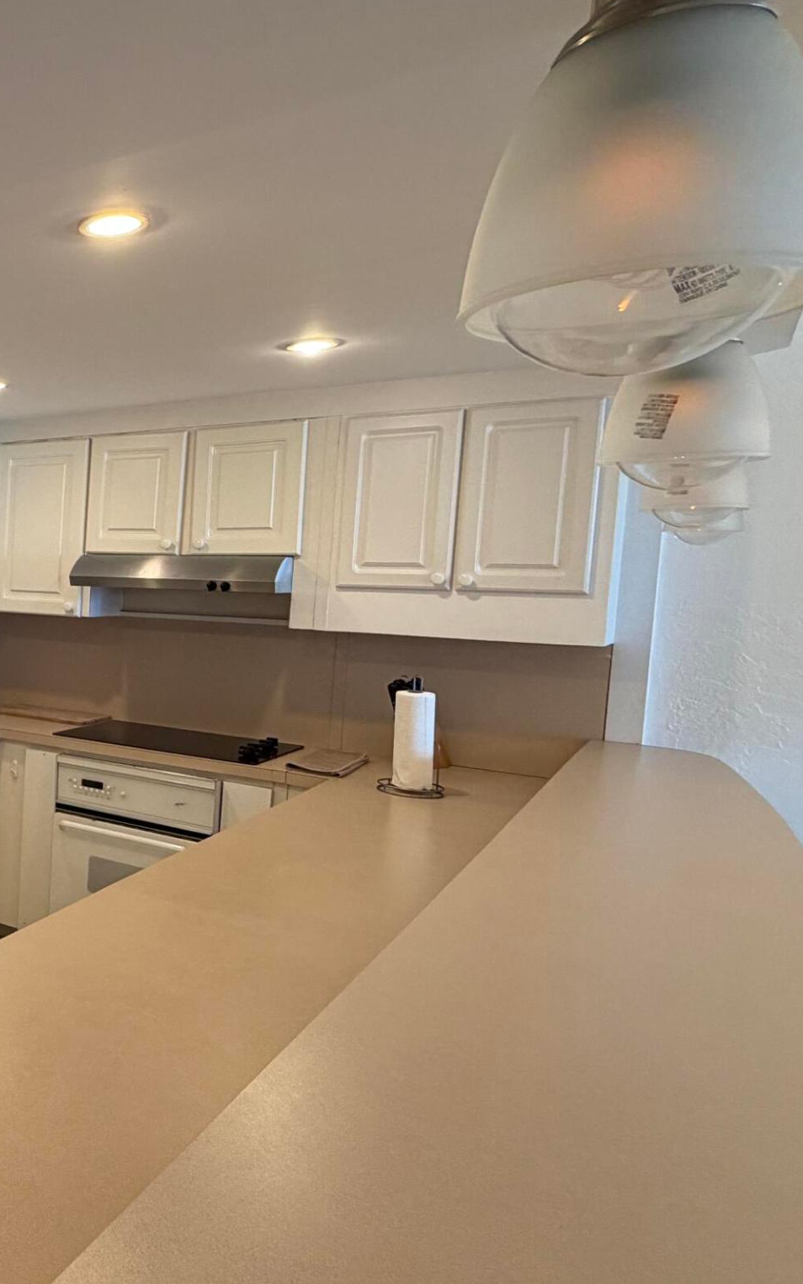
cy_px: 645
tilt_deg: -4.6
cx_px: -193
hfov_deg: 34.3
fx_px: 980
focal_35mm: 28
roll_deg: -1.2
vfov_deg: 66.5
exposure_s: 1/120
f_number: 2.2
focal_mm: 2.22
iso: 200
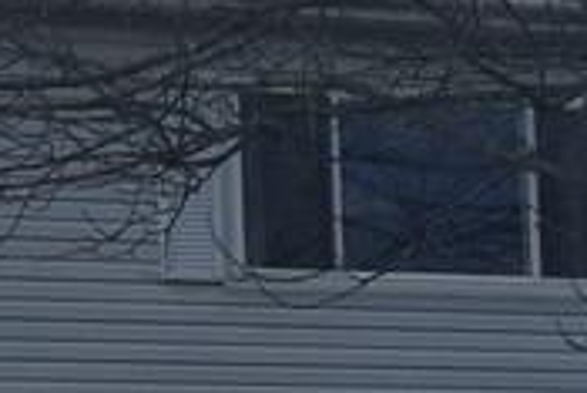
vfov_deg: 7.7
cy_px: 527
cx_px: -486
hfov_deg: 10.9
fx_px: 2872
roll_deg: -0.1
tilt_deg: +2.3
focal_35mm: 176
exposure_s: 1/1582
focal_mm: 4.15
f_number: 2.2
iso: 32
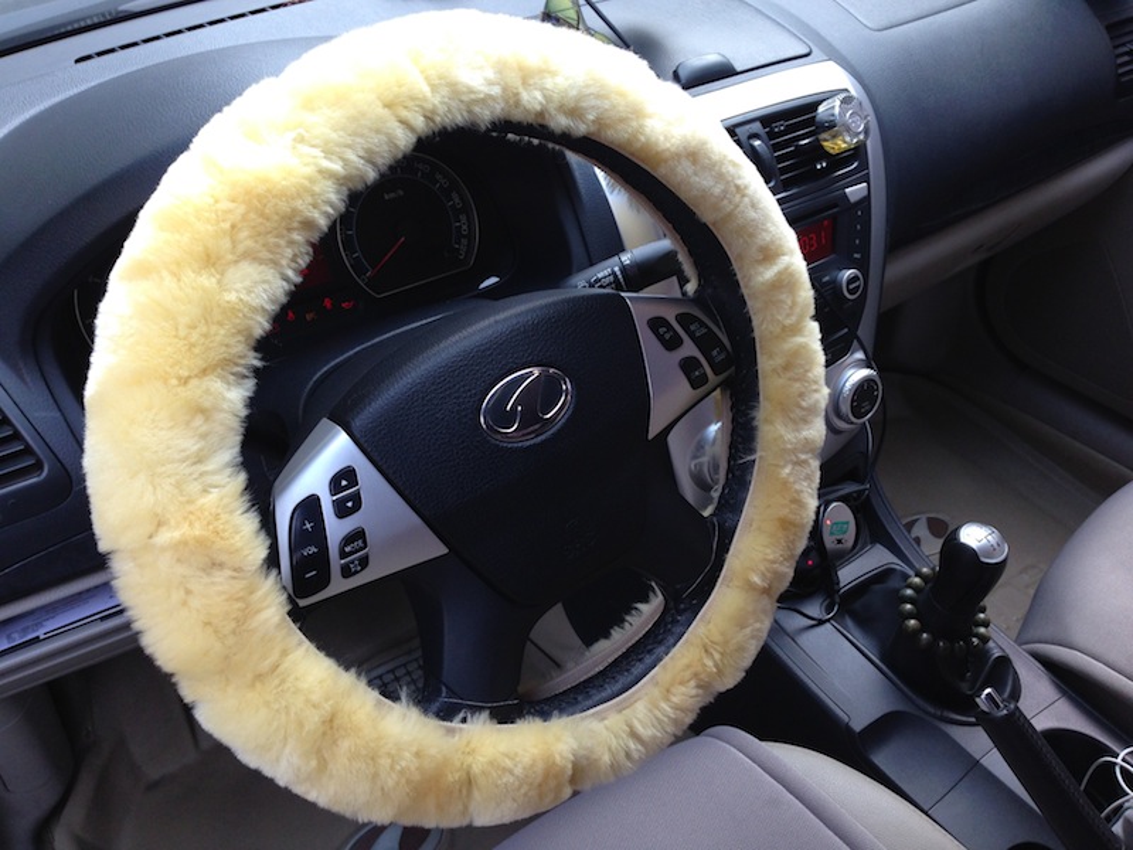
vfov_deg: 42.9
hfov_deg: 55.4
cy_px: 425
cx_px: 566
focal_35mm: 33
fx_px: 1080
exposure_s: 1/120
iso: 100
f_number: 2.4
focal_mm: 4.12
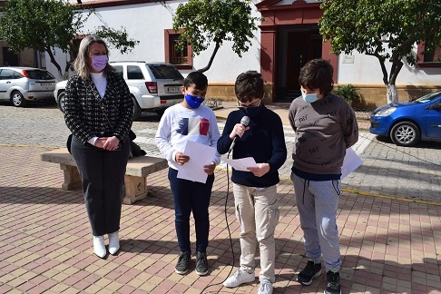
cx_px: 220
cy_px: 147
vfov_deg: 41.7
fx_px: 386
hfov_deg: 59.5
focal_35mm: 32
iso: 280
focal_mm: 21
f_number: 11
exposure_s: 1/500
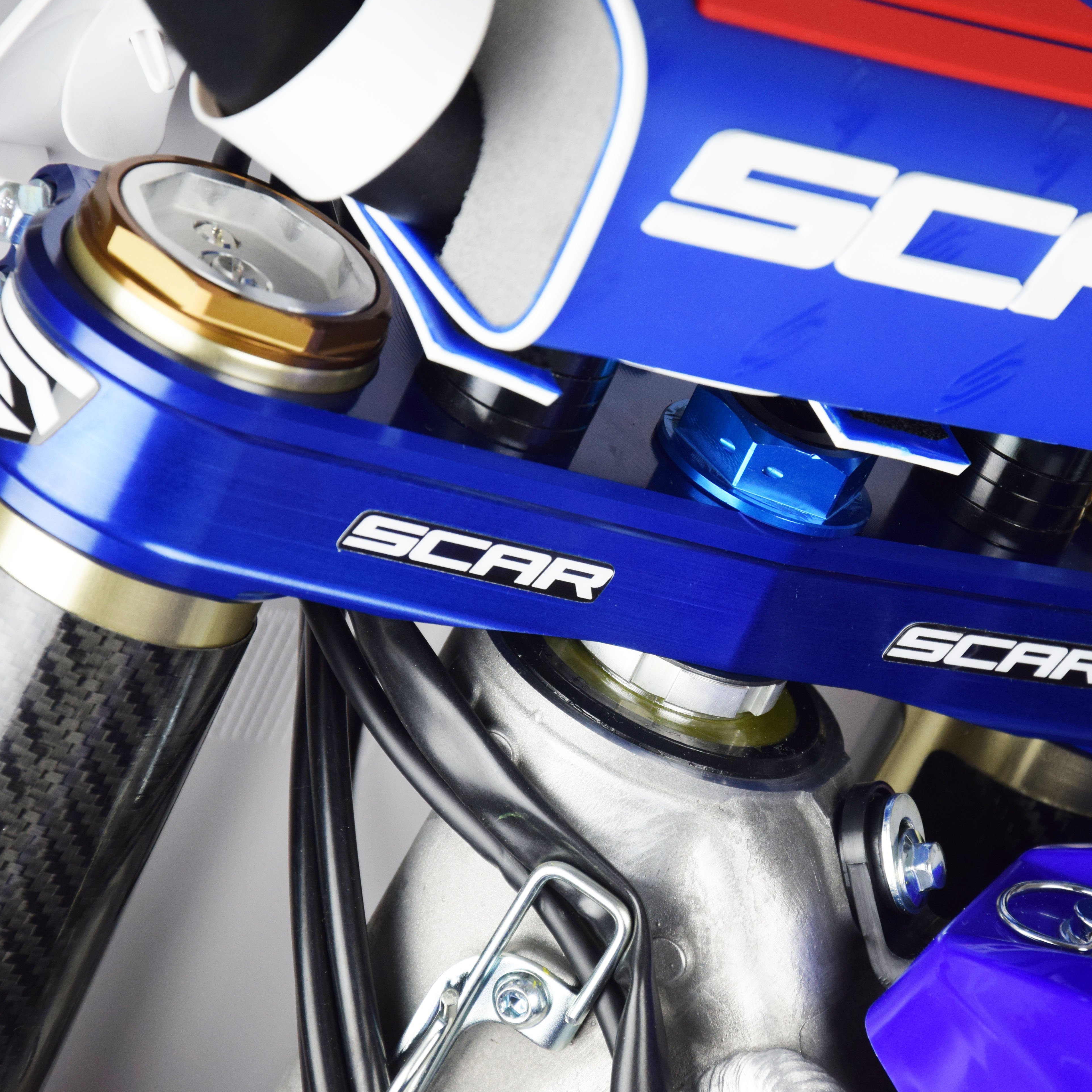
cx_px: 640
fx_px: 7483
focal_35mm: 210
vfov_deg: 8.3
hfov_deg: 8.3
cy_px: 549
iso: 720
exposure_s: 1/250
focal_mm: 105
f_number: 5.6
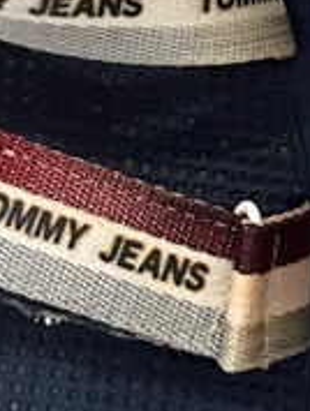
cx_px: 451
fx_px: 1739
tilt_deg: -77.5
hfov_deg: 9.9
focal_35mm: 146
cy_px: -171
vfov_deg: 12.9
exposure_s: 1/50
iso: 500
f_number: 1.6
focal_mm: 5.1
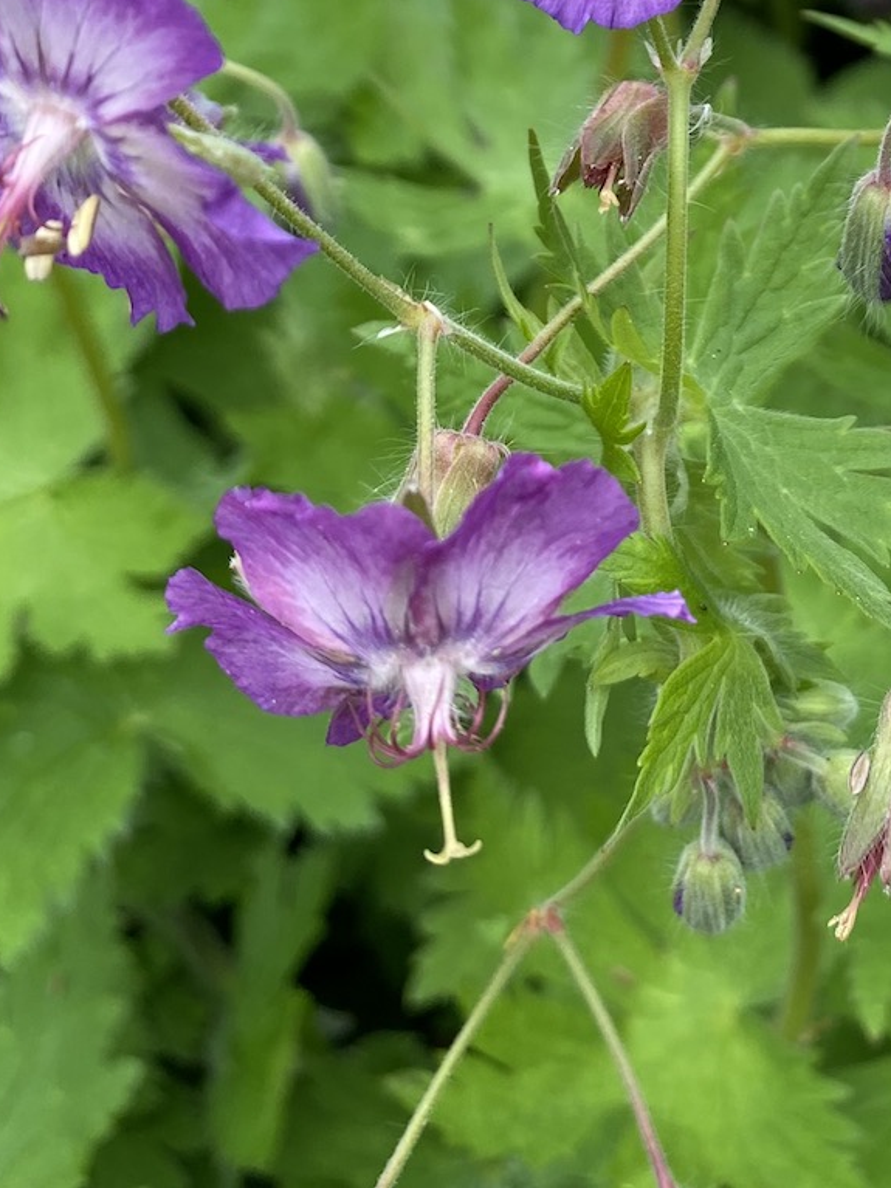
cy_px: -43
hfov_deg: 23.5
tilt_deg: -27.2
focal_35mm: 61
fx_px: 2094
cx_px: 776
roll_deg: +5.5
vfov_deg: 29.3
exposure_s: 1/651
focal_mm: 4.25
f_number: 1.8
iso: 32
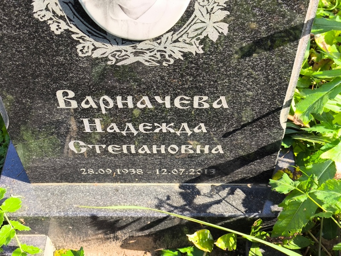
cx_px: 170
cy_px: 128
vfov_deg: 29.1
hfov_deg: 38.2
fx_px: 493
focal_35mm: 50
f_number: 1.7
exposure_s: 1/306
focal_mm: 4.71
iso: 50
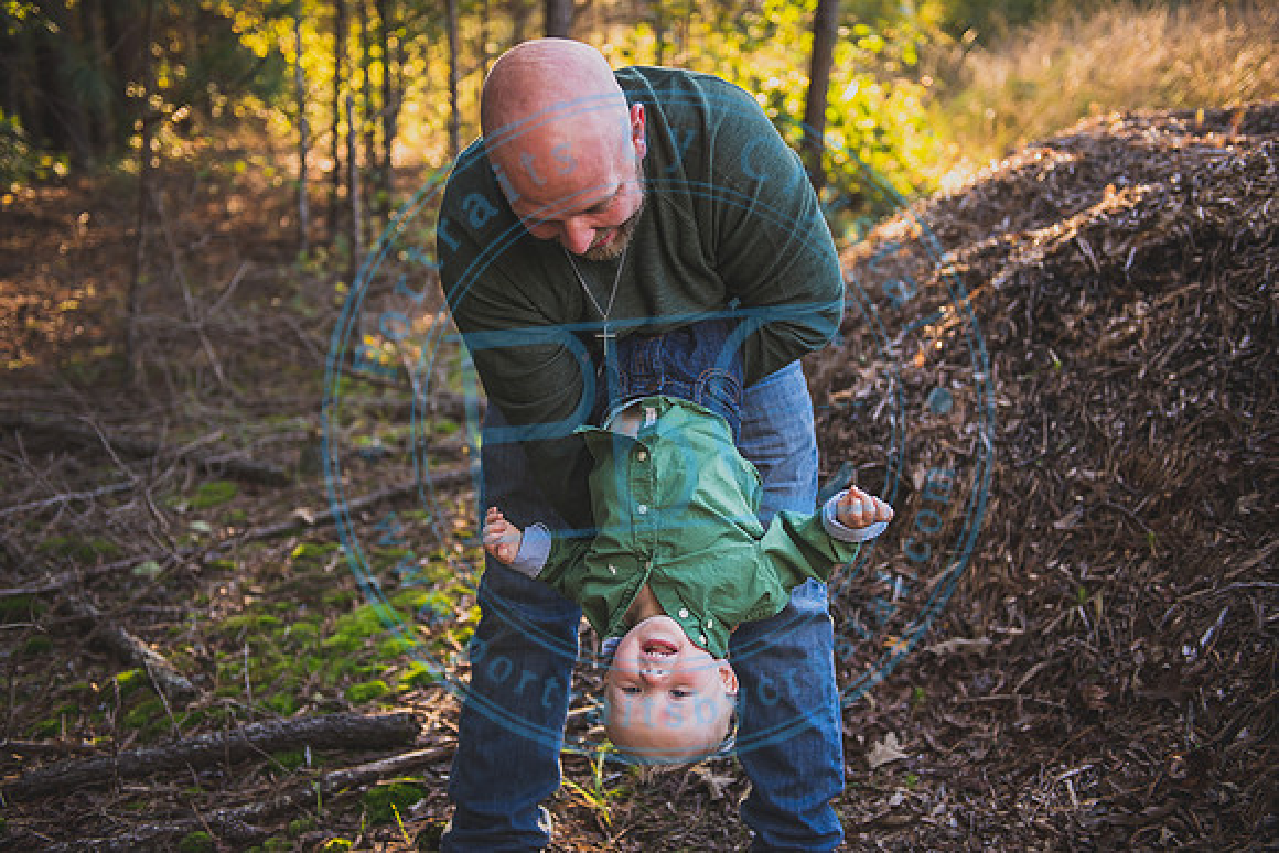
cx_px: 640
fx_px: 1492
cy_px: 426
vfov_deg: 31.9
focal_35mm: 42
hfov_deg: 46.4
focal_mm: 42
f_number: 2.8
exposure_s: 1/200
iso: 200
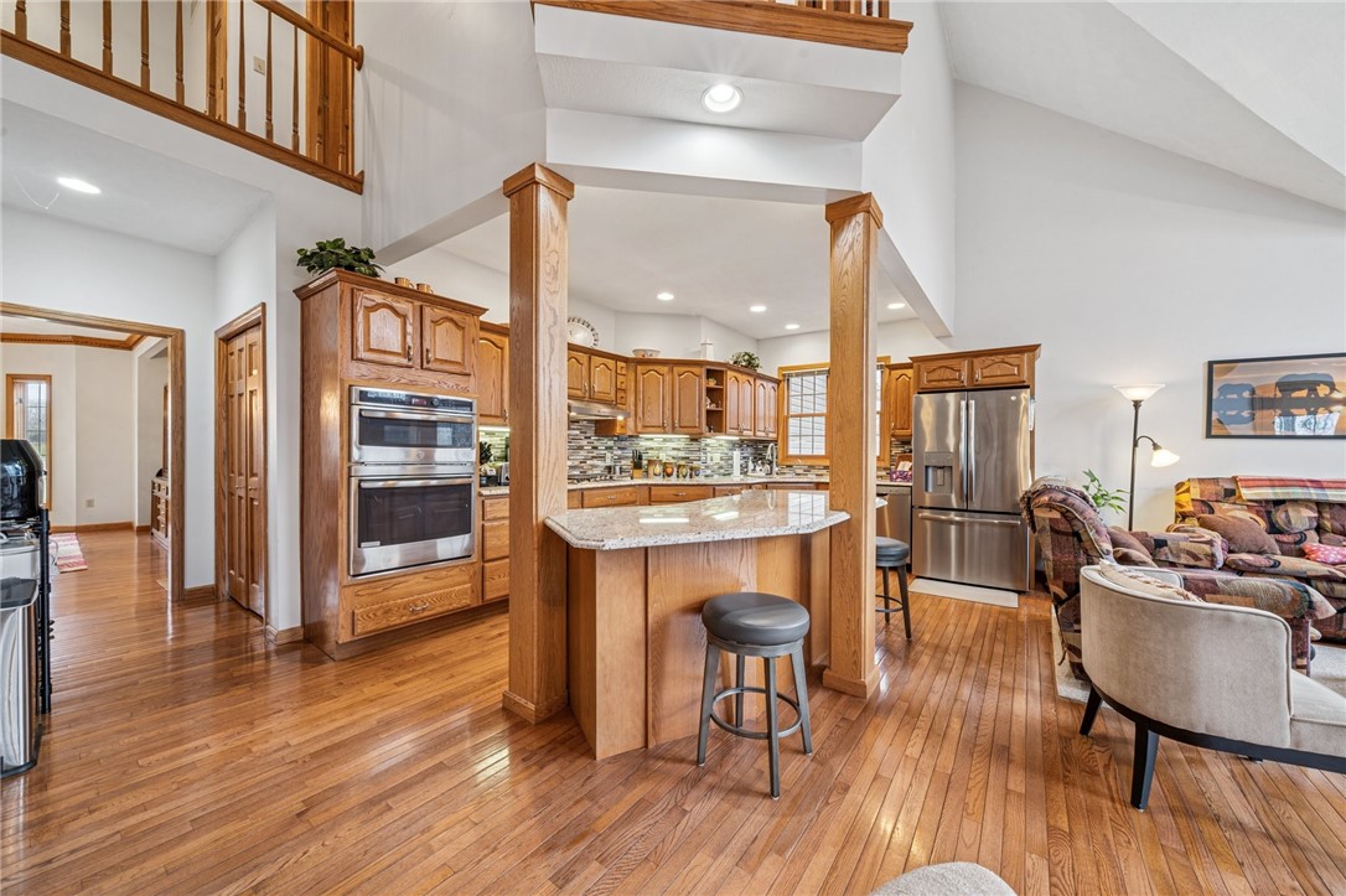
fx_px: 448
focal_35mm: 12
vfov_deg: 89.9
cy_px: 448
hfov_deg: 112.6
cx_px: 673
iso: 50
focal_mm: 12
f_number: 11
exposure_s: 1/3
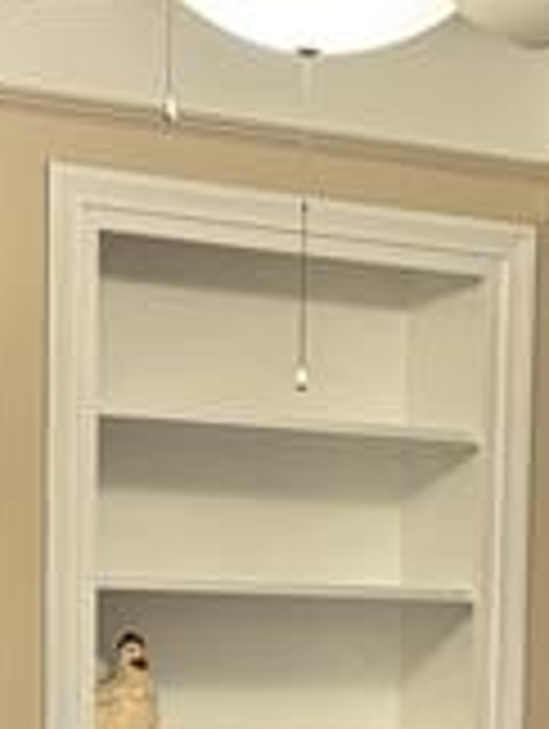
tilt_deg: -6.7
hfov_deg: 11.9
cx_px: 616
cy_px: 860
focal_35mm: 123
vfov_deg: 15.5
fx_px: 2594
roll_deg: -3.2
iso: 160
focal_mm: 5.96
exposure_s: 1/60
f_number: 1.6
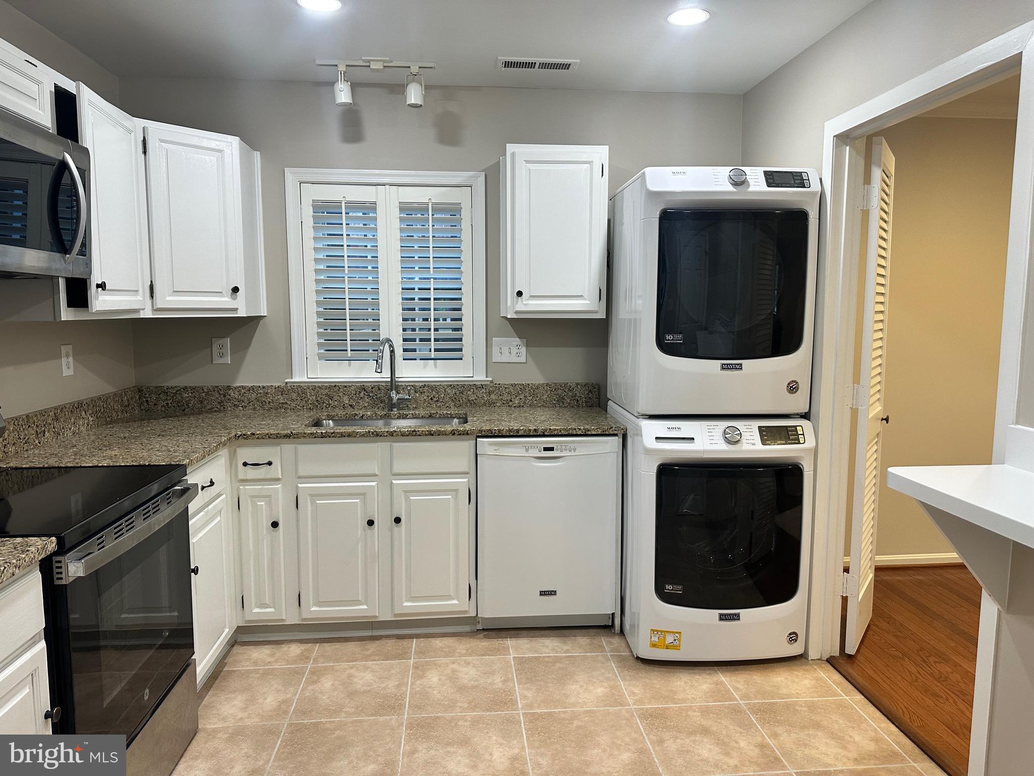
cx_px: 517
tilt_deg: -5.5
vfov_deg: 56.8
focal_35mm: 24
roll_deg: -1.1
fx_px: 717
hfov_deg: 71.6
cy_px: 388
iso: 160
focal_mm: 6.86
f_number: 1.78
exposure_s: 1/120
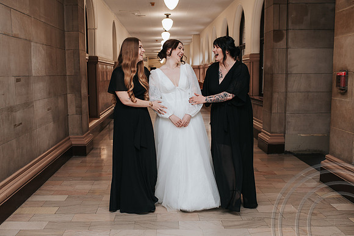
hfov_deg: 48.4
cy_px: 134
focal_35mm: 40
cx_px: 162
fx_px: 393
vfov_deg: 33.3
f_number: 3.2
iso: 800
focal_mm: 35
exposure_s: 1/200
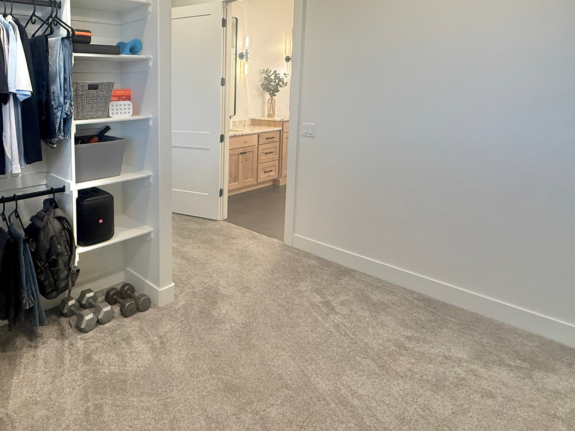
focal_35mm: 23
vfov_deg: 57.3
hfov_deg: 68.2
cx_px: 131
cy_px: 136
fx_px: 382
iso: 250
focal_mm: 2.22
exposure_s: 1/120
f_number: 2.2
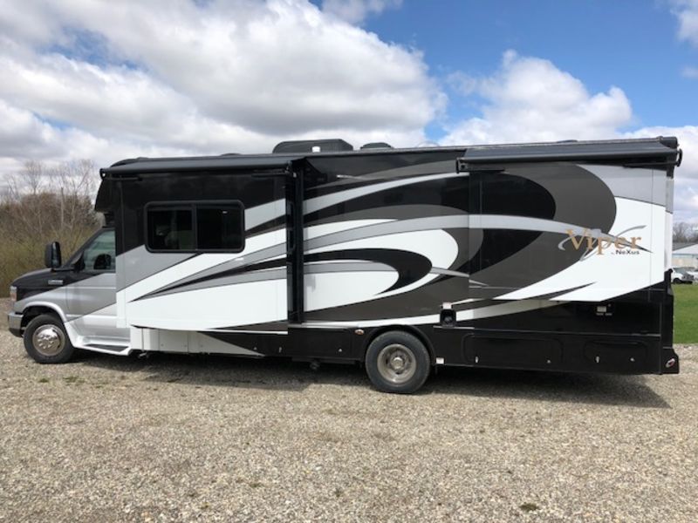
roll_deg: -1.9
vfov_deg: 49.7
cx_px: 349
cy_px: 262
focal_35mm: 28
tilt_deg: -0.9
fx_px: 565
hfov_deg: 63.4
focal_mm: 4
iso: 20
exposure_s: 1/2857
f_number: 1.8
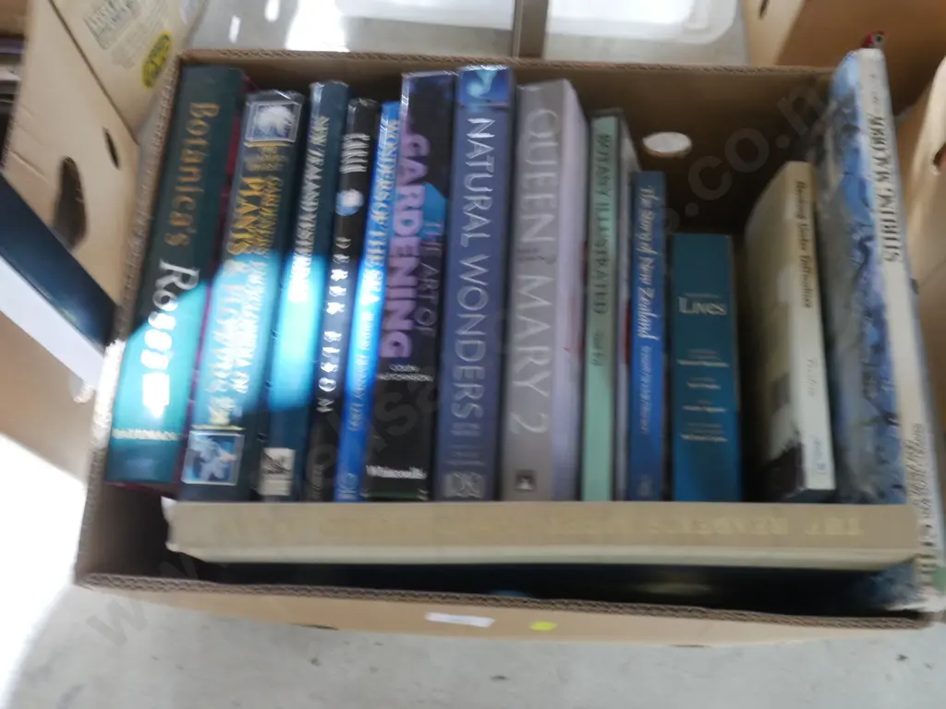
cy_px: 354
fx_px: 820
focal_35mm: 30
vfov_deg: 46.8
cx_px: 473
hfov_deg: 60.0
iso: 3200
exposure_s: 1/6
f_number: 9
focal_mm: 15
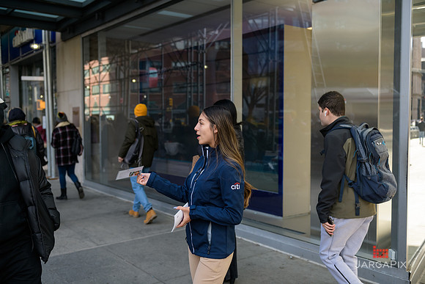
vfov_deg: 36.9
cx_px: 212
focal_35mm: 36
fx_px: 425
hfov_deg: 53.1
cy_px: 142
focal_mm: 36
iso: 400
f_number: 3.2
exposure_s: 1/1000
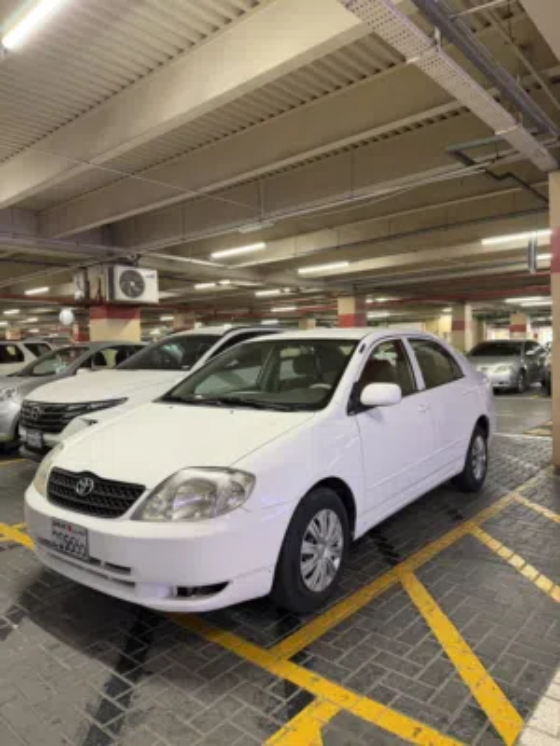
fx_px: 518
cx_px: 280
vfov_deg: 71.6
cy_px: 373
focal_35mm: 24
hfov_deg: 56.8
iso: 160
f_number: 1.78
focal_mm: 6.76
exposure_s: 1/50
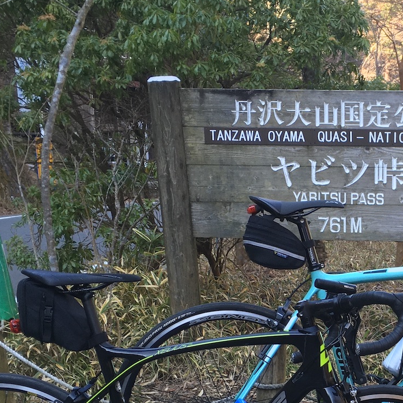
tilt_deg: -14.4
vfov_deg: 24.5
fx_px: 909
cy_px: 340
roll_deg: +0.6
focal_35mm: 69
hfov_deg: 24.1
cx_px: 388
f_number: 2.2
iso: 32
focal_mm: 4.15
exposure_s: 1/120
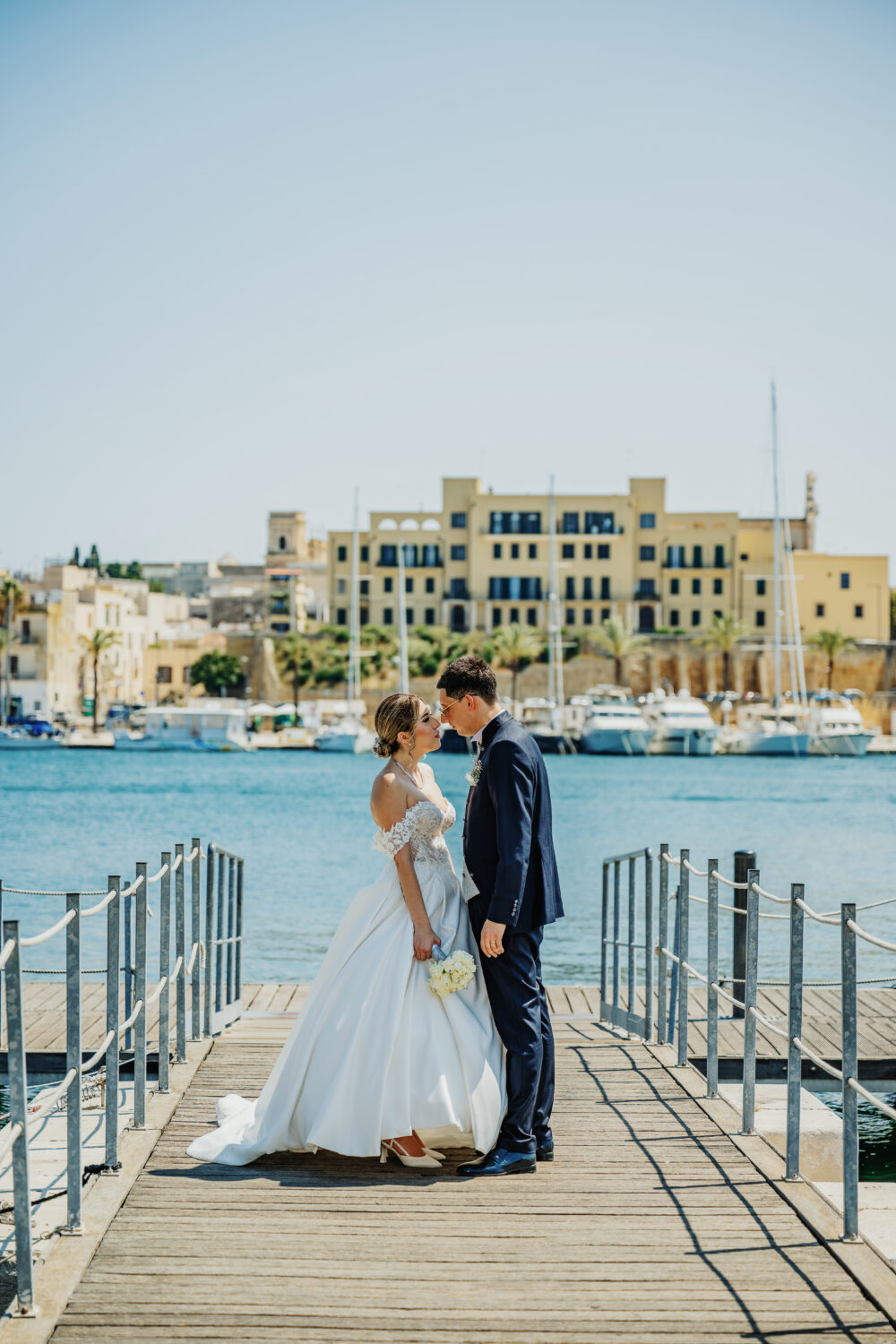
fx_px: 2613
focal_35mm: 70
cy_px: 672
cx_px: 448
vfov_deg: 28.8
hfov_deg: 19.5
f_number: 3.2
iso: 100
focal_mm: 70
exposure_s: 1/1250
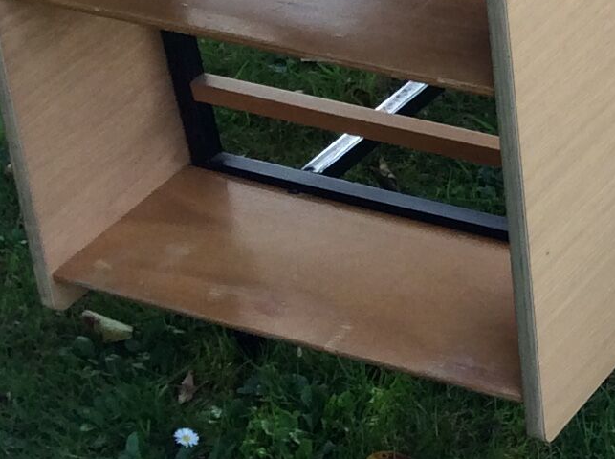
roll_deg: +2.8
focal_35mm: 129
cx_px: 855
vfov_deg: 11.4
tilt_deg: -33.3
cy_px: 118
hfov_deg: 14.5
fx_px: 2288
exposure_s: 1/146
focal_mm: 3.3
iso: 32
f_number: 2.4
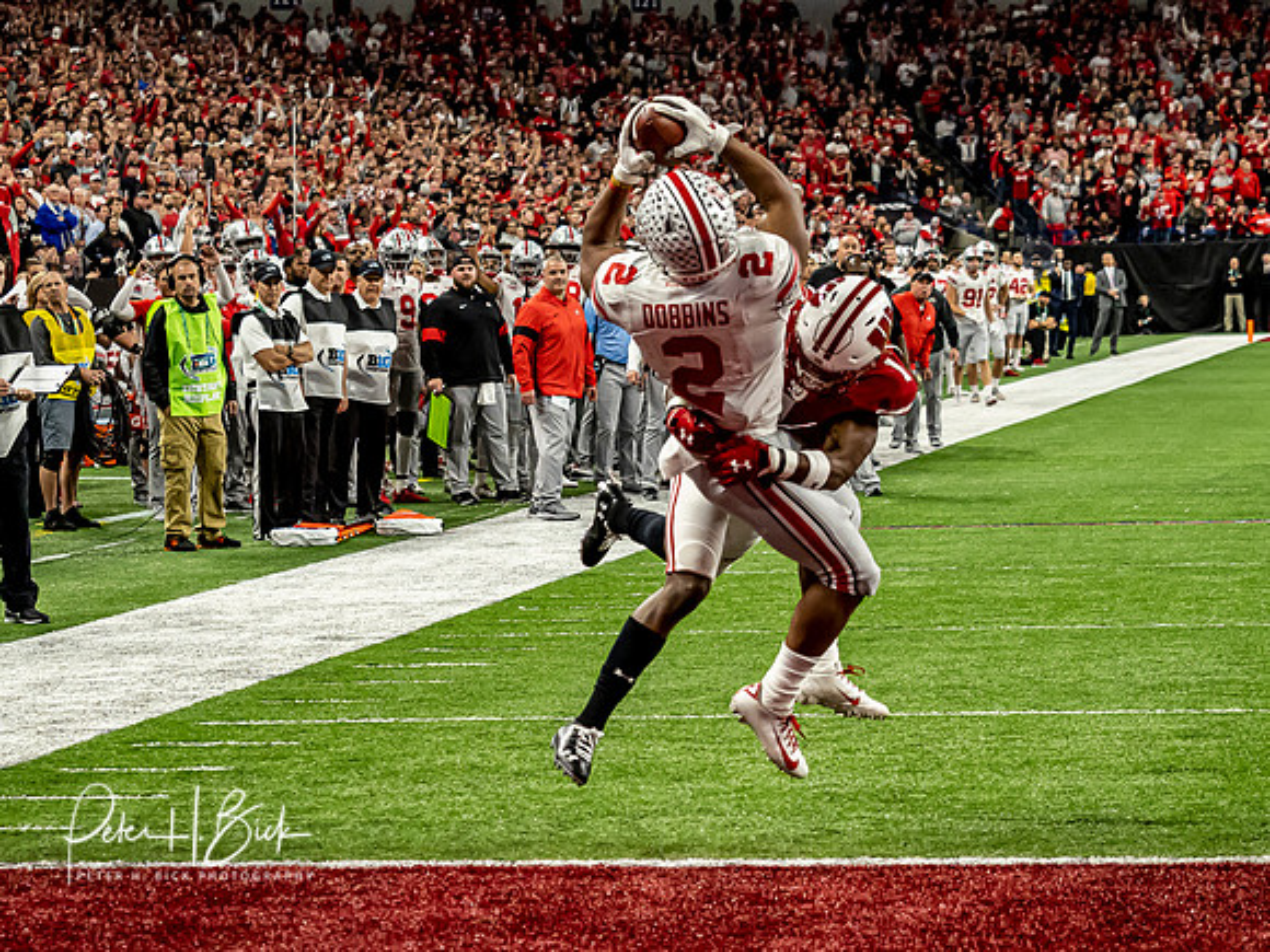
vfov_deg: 10.6
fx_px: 5112
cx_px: 641
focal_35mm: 139
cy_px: 561
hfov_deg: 14.2
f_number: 2.8
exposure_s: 1/1000
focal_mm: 46
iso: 1600
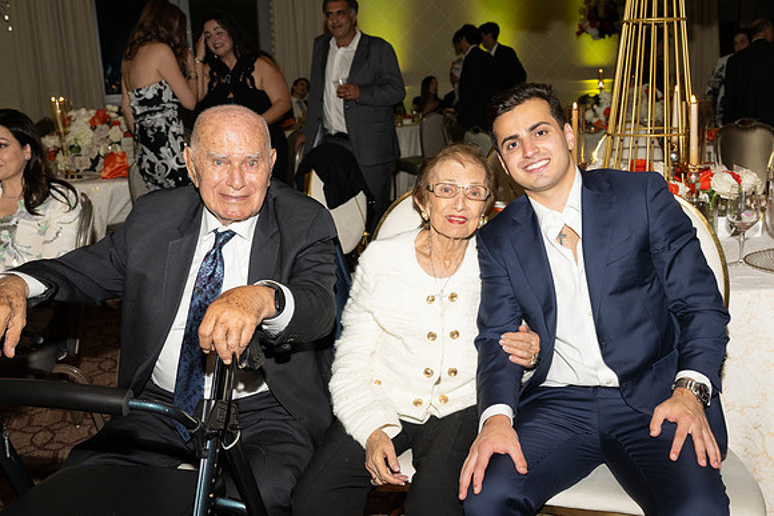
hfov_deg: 48.9
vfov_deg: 33.9
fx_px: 847
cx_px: 455
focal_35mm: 39
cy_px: 258
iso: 800
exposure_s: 1/100
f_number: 5.6
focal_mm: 33.5
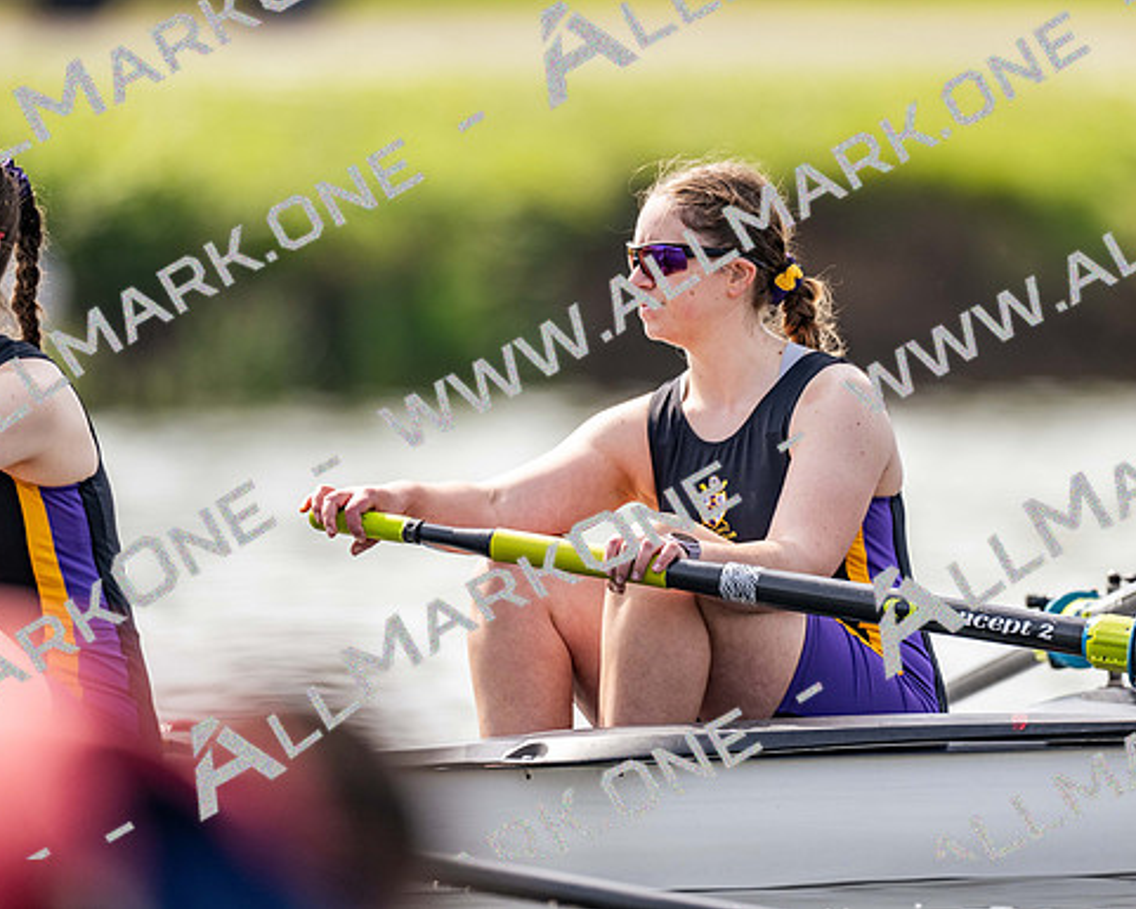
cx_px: 671
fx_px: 22833
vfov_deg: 2.3
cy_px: 454
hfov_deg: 2.8
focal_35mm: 679
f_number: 4
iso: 560
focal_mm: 600
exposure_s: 1/2500
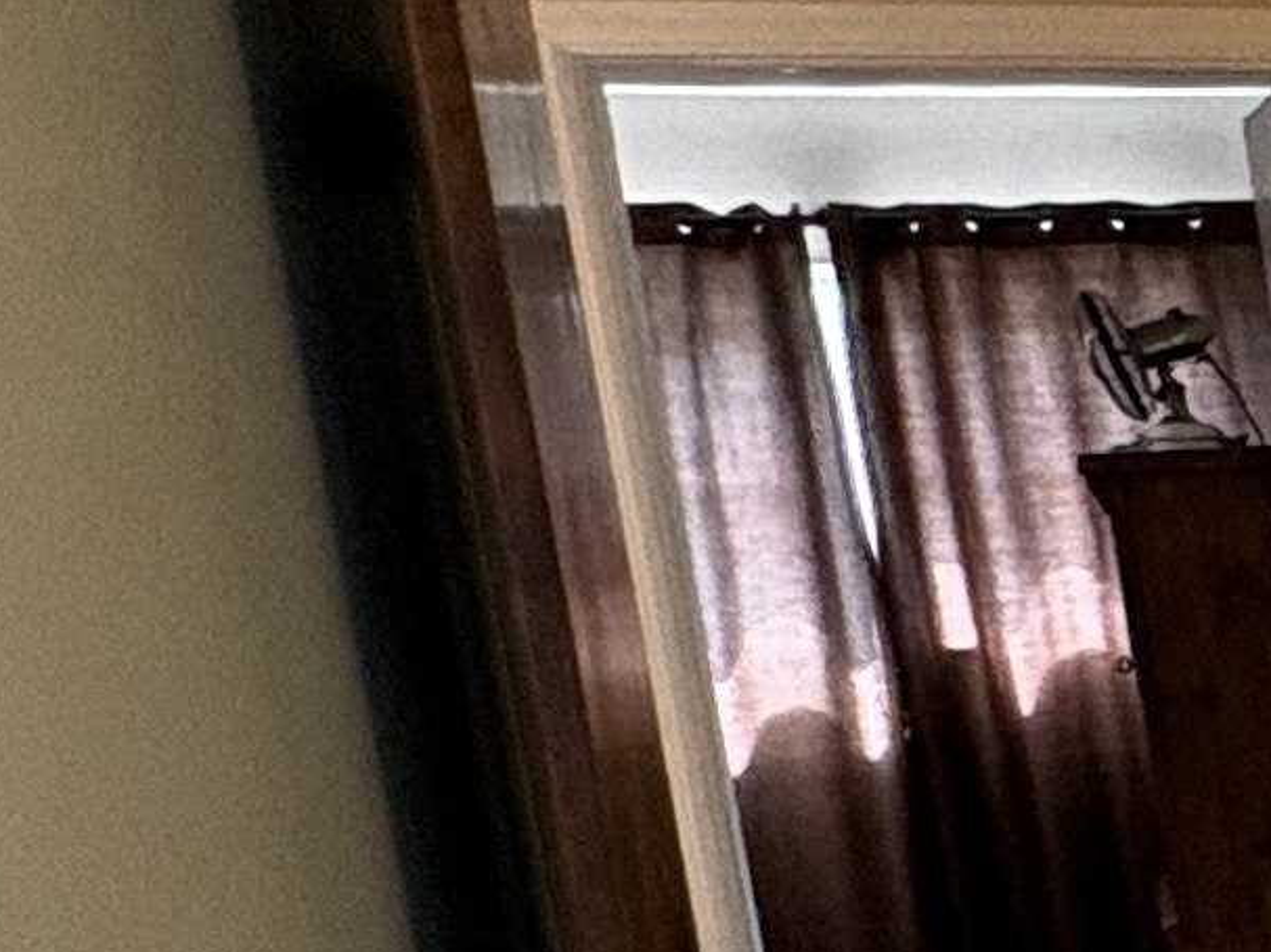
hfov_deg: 13.7
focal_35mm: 93
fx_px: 3414
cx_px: 3187
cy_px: 981
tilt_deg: -10.1
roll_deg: +3.3
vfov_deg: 15.6
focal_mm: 2.22
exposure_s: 1/60
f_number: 2.2
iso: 250
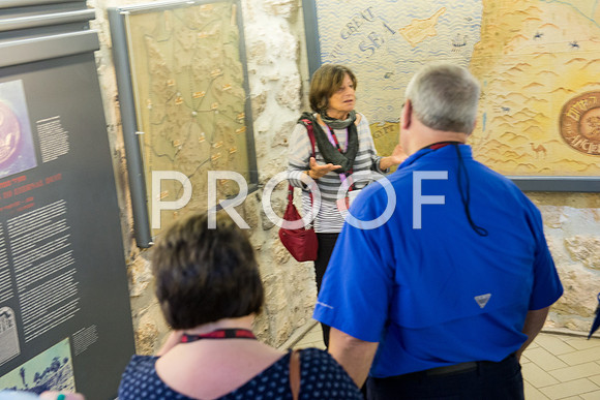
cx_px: 300
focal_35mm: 55
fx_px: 917
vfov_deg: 24.6
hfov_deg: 36.2
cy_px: 200
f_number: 3.5
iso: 1600
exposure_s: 1/25
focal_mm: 55
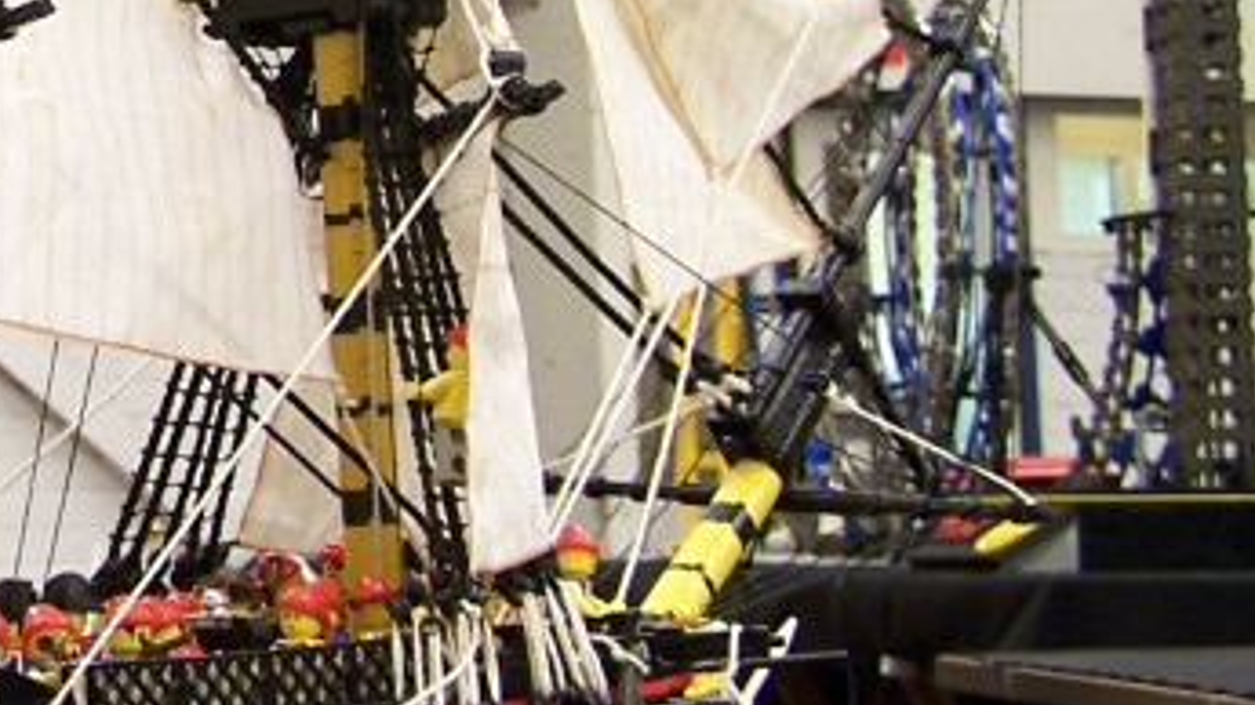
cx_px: -316
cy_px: -94
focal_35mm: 123
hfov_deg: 16.6
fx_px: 4093
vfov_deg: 9.7
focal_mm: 6.3
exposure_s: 1/2
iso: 80
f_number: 2.8
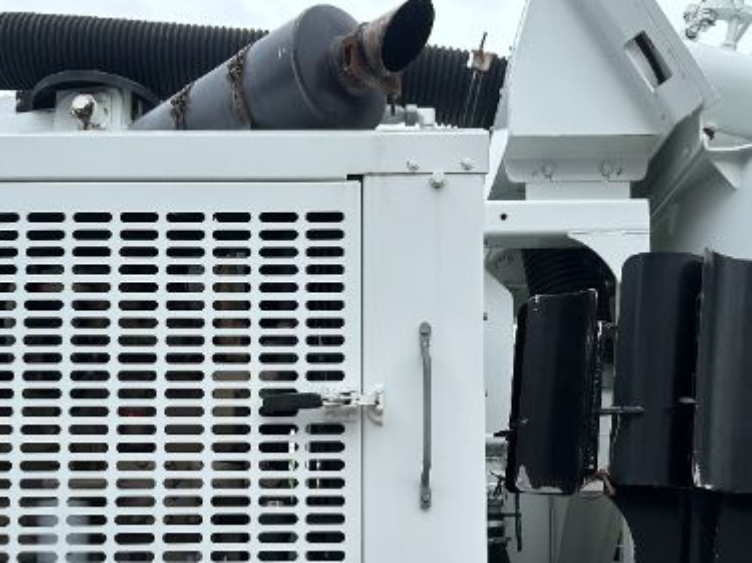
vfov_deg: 33.7
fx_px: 890
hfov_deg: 45.7
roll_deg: -0.8
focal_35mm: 41
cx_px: 339
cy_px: 477
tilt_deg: +5.2
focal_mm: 6.86
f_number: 1.78
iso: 80
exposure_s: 1/1131
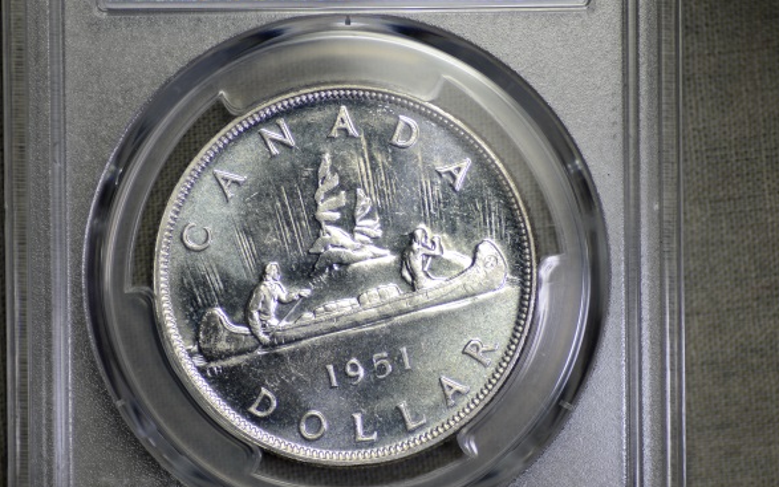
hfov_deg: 12.8
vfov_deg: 8.0
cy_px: 277
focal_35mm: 164
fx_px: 3482
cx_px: 398
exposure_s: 1/160
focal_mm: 90
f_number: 3.5
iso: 100
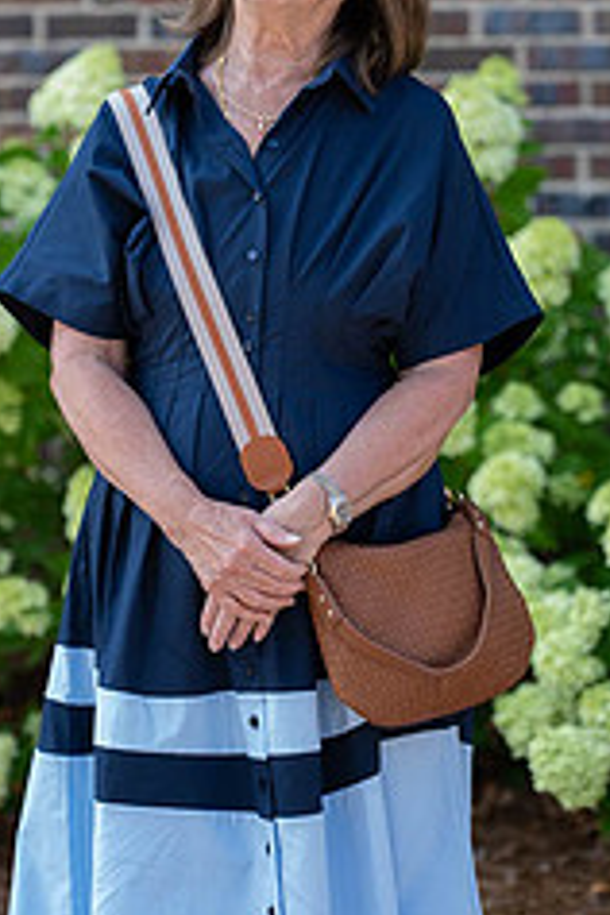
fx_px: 3380
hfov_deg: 10.3
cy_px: 402
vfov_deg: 15.4
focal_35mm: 133
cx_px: 394
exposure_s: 1/400
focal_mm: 70
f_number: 2
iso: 80
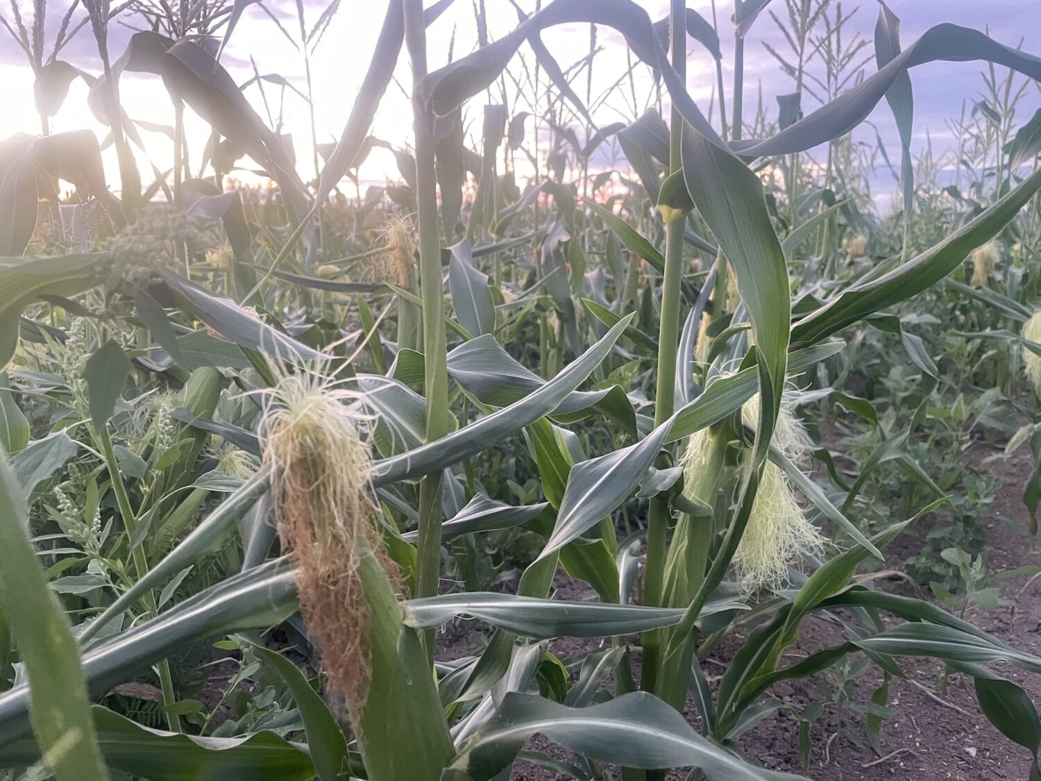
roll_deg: +0.3
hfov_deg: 67.3
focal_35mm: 26
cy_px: 390
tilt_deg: -10.2
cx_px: 520
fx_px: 782
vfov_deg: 53.1
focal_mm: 4.2
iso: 500
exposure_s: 1/44
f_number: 1.6
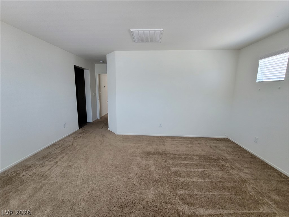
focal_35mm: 13
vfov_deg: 89.9
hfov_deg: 106.2
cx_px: 144
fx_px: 109
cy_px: 108
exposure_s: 1/60
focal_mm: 2.2
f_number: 2.2
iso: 200
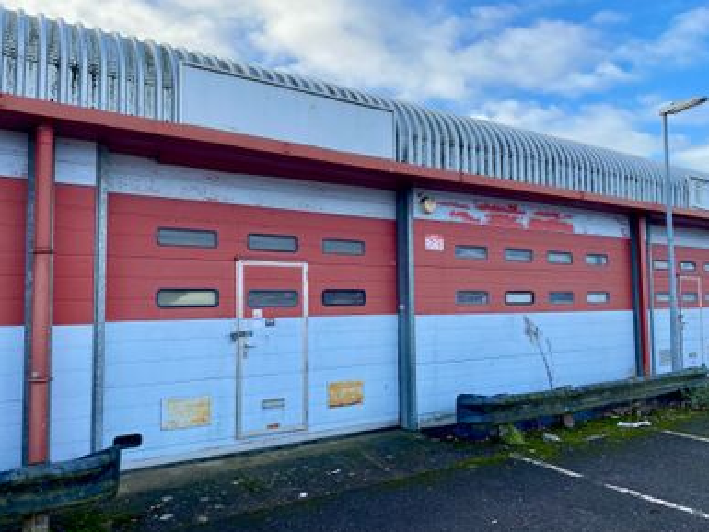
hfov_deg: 65.3
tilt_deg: +1.9
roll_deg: +1.0
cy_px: 274
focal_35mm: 27
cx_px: 352
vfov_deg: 51.4
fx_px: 553
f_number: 1.8
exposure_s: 1/690
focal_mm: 4.25
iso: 32
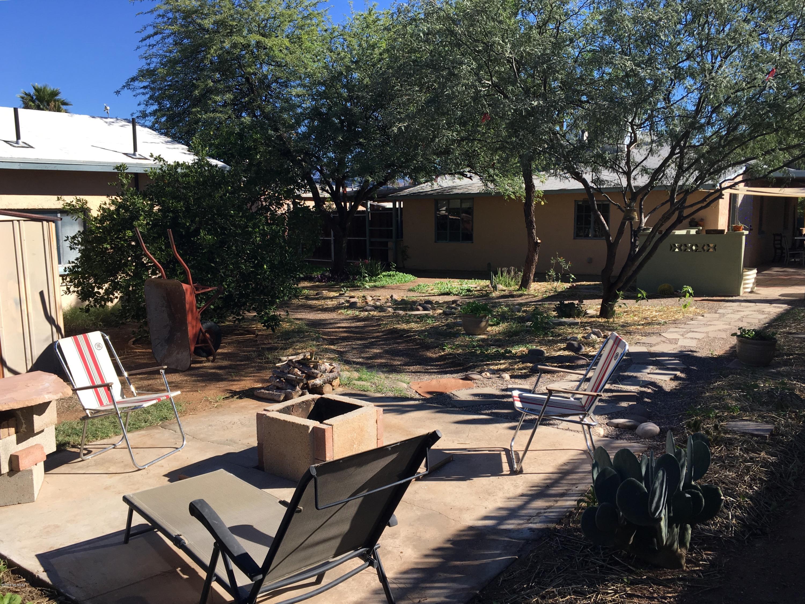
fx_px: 674
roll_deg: -0.3
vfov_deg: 48.2
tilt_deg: -8.1
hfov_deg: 61.7
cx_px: 402
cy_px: 302
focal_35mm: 29
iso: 25
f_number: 2.2
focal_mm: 4.15
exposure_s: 1/974
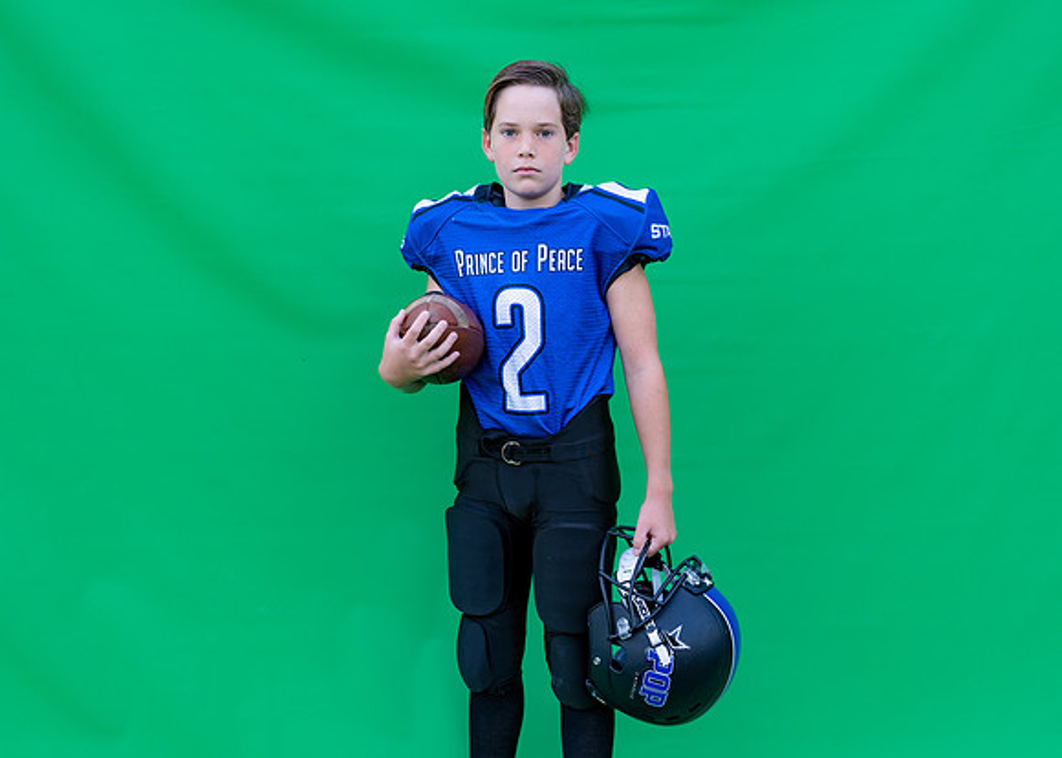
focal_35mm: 56
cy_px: 355
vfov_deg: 25.3
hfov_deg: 35.0
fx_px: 1685
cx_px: 545
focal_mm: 50
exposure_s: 1/320
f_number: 2.8
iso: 200
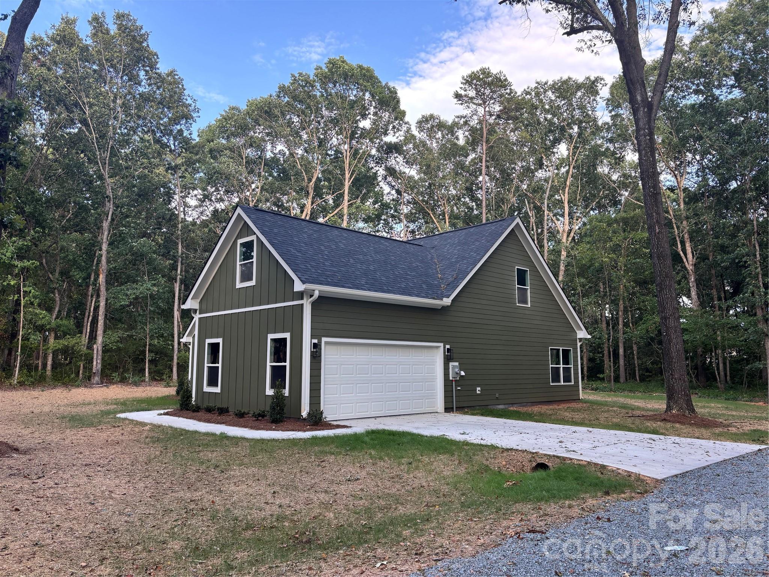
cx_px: 384
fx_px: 578
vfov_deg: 53.1
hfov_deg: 67.3
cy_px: 288
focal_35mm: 26
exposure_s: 1/190
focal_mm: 5.96
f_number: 1.6
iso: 50
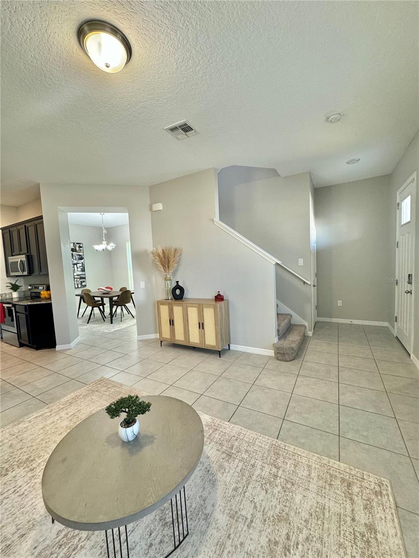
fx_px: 226
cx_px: 210
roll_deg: +3.6
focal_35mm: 14
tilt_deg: -4.0
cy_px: 279
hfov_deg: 85.7
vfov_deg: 102.1
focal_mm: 2.22
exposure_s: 1/60
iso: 200
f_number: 2.2
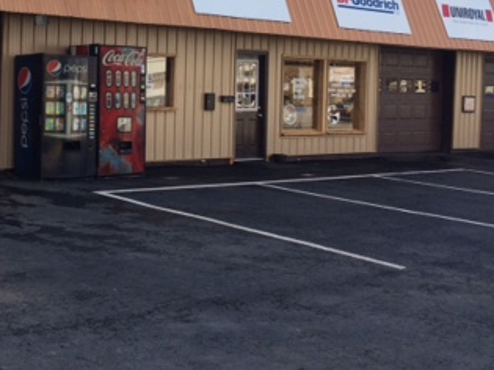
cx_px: 110
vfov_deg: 24.5
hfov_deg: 32.0
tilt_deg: -2.4
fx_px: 842
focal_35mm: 59
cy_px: 85
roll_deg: -1.8
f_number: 2.2
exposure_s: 1/720
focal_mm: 4.15
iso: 32
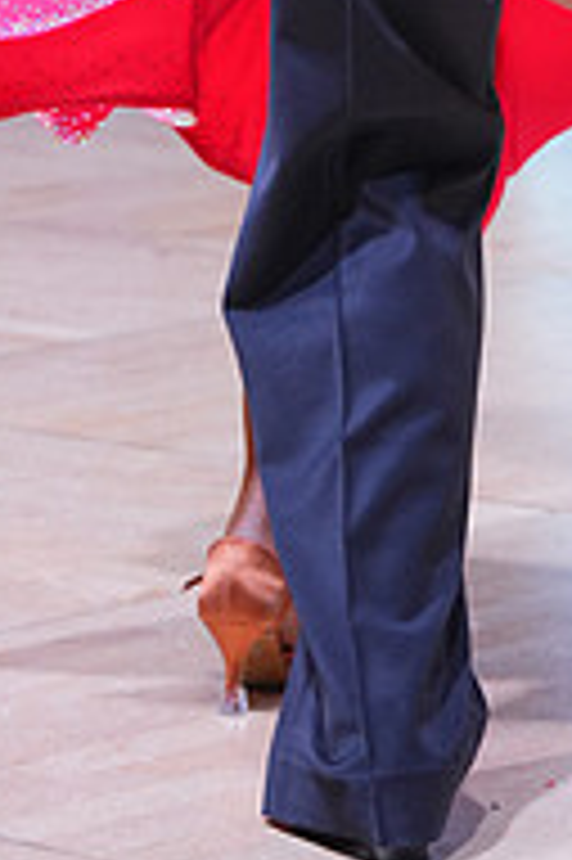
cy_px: -378
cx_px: 340
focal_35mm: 213
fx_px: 5085
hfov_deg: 6.4
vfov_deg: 9.4
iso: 2000
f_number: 5
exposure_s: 1/400
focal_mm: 70
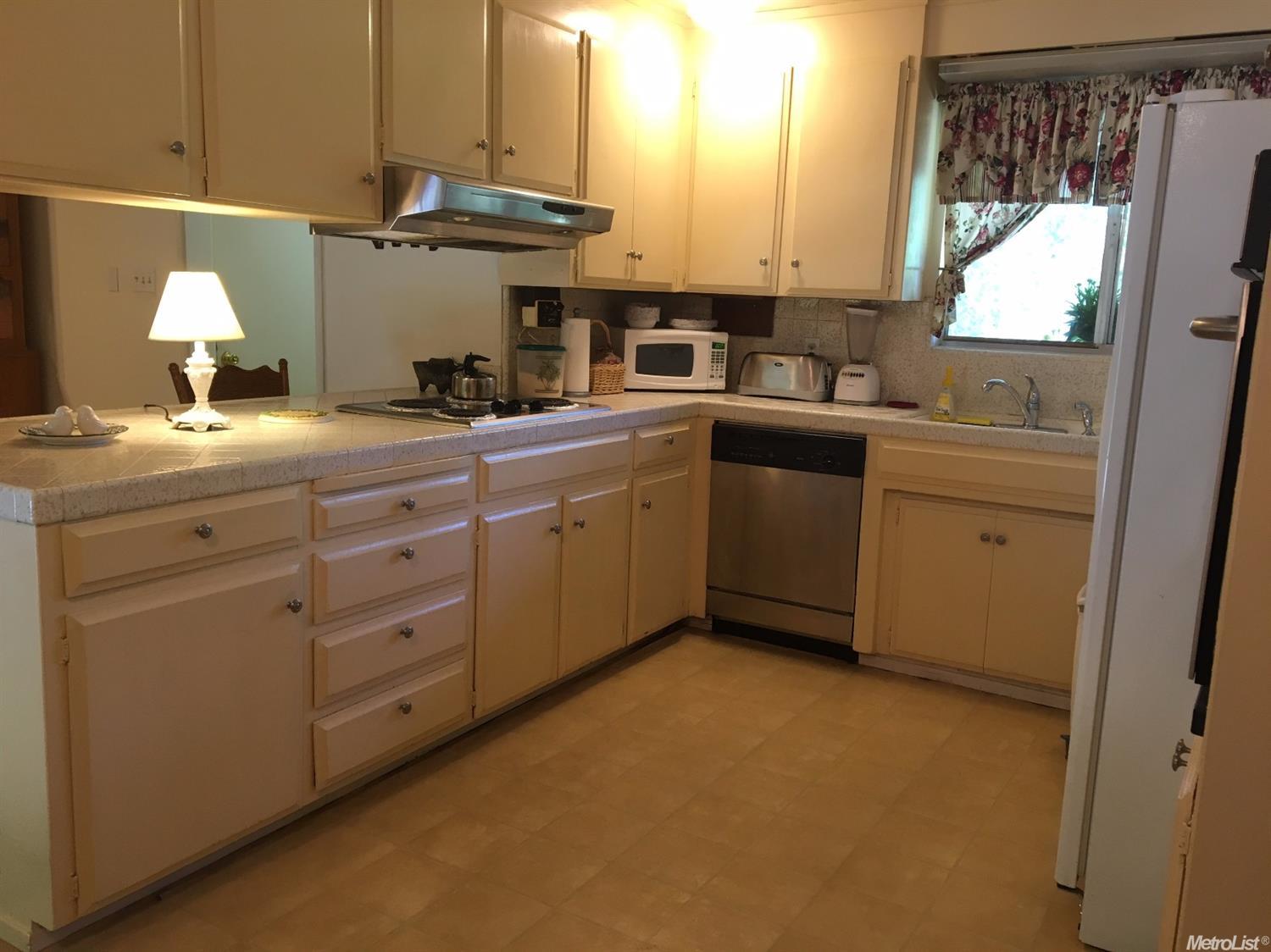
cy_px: 476
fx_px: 1064
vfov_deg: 48.2
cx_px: 636
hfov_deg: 61.7
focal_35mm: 29
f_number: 2.2
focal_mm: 4.15
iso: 64
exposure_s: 1/30
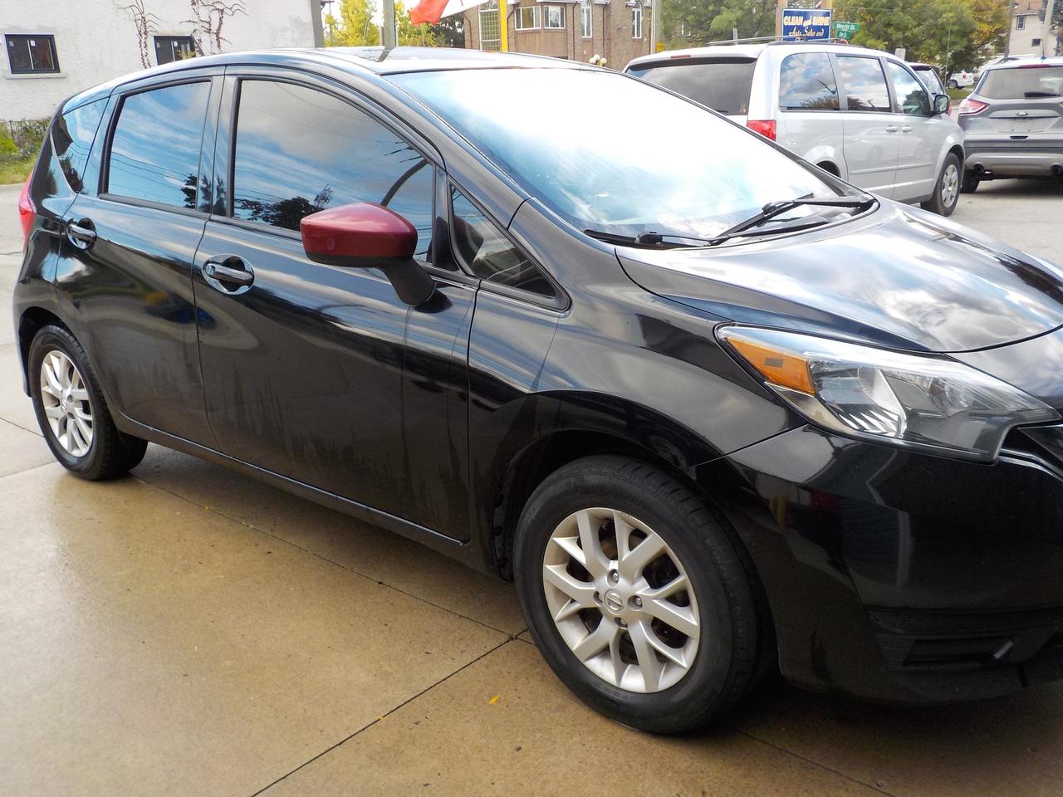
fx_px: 921
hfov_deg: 60.0
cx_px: 532
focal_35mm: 30
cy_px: 398
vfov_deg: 46.8
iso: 125
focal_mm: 4.1
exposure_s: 1/200
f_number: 3.3
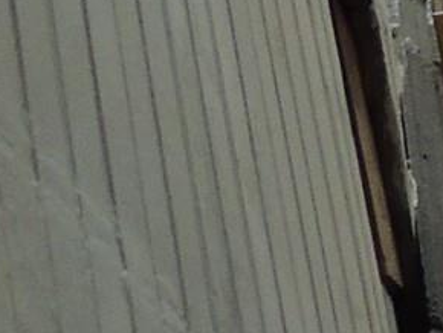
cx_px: 1239
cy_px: -767
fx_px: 2984
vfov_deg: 5.8
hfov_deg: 7.6
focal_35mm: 233
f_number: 3.2
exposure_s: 1/50
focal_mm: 5.8
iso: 320
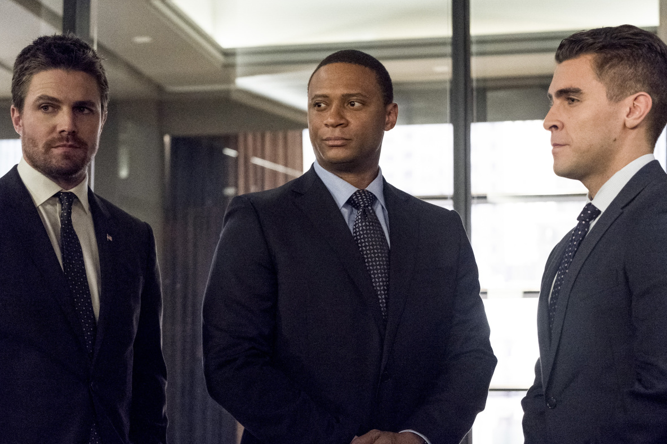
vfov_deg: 17.9
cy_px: 225
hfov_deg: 26.7
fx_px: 1408
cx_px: 334
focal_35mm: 76
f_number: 2.8
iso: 8000
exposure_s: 1/250
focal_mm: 50
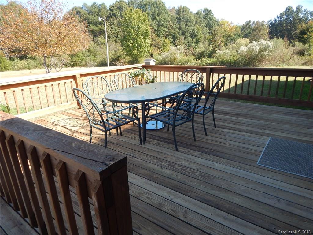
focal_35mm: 22
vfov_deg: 61.1
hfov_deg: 76.4
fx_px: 199
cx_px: 156
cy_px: 118
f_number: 3
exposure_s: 1/400
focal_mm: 4
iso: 125
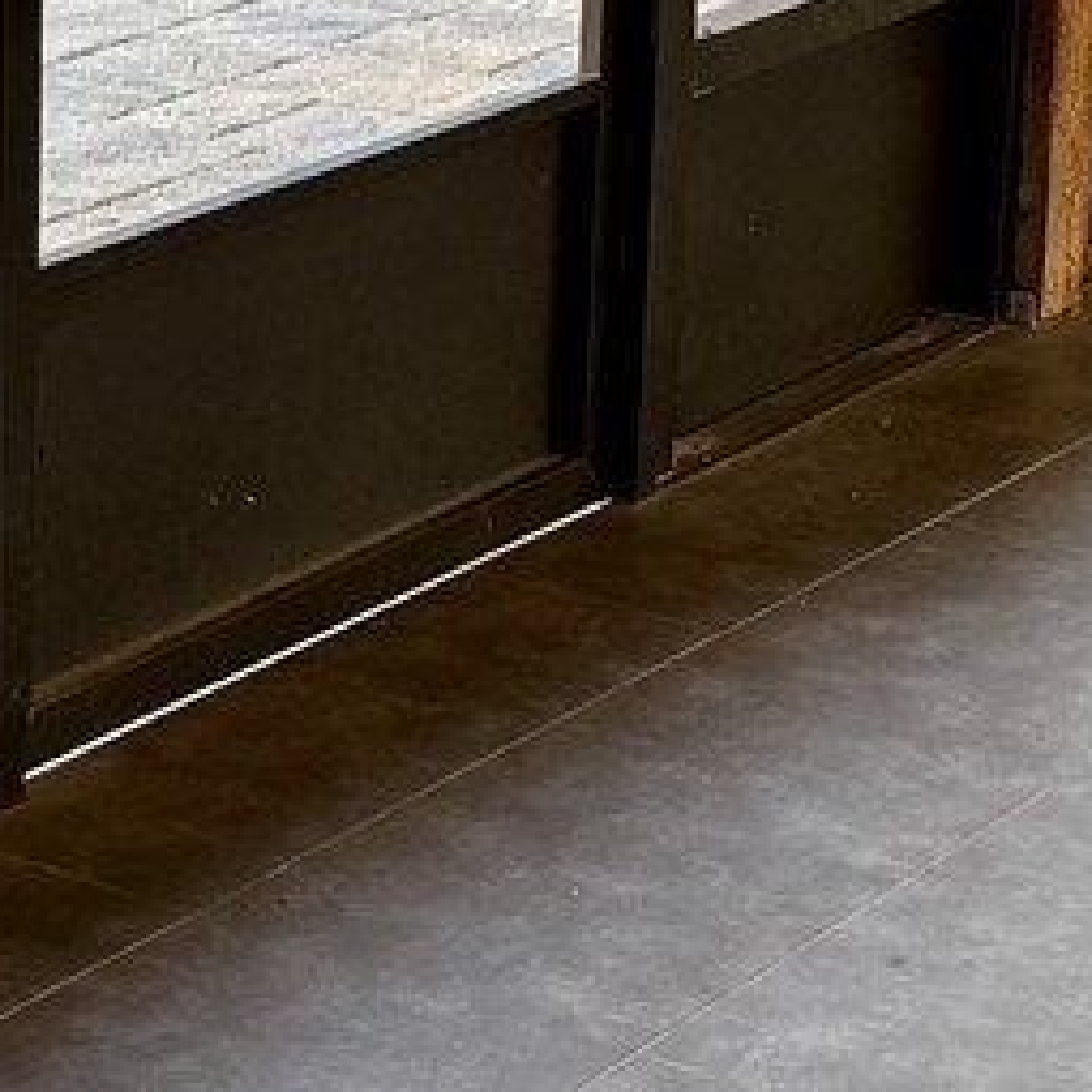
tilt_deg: -15.9
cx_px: 98
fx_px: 4747
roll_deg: -0.7
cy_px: 167
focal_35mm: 133
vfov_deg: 13.0
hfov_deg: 13.0
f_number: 1.78
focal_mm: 6.76
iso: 125
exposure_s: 1/120
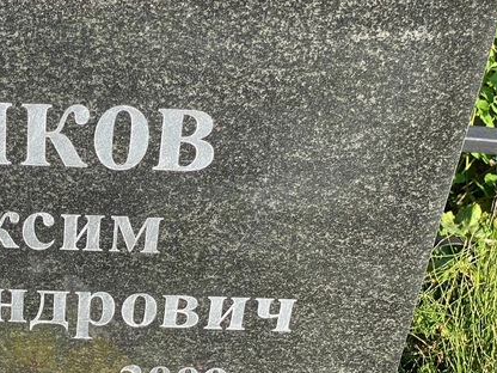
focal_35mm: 100
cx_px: 50
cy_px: 256
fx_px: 1436
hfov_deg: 19.3
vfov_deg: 14.8
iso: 20
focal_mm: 6
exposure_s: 1/615
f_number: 2
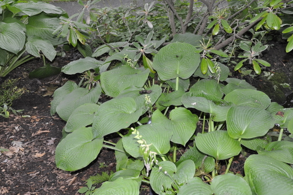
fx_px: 415
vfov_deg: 26.4
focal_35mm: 51
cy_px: 109
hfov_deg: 38.9
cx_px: 146
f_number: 4.2
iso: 800
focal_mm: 30
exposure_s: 1/60
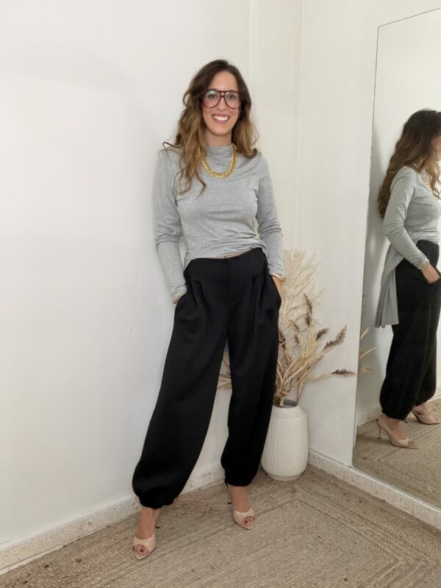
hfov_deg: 46.8
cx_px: 220
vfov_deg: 60.0
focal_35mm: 30
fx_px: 510
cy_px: 294
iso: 125
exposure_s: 1/50
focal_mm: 2.71
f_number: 1.9
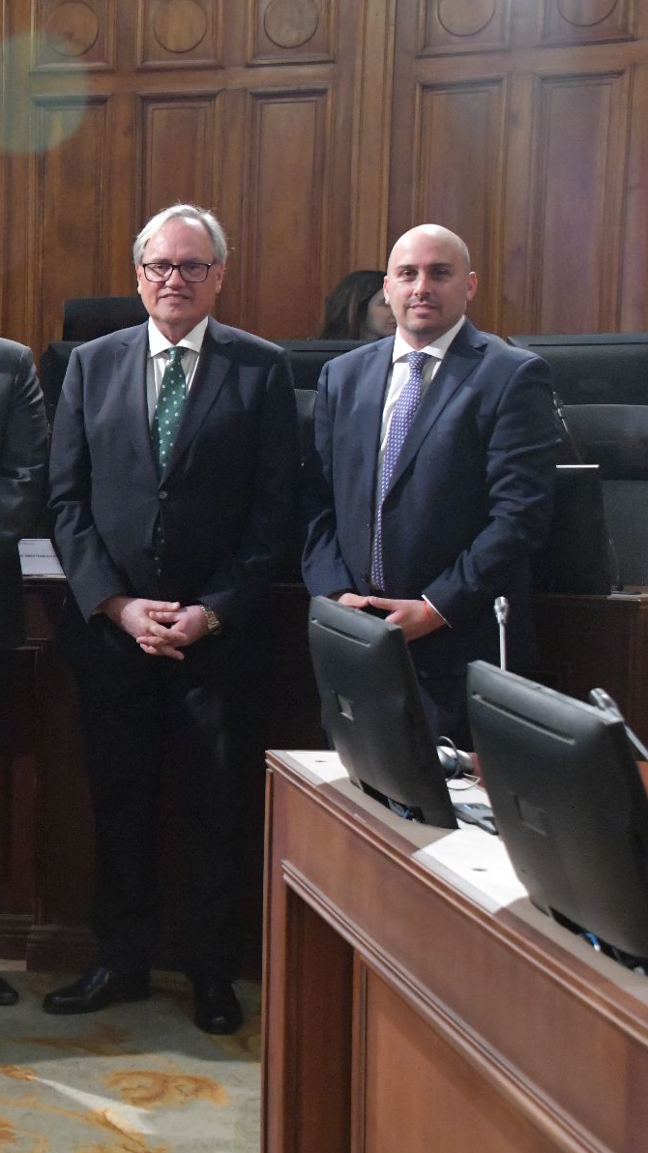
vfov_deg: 26.2
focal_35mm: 81
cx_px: -250
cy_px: 571
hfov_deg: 14.2
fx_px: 2476
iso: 6400
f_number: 9
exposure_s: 1/100
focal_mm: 45
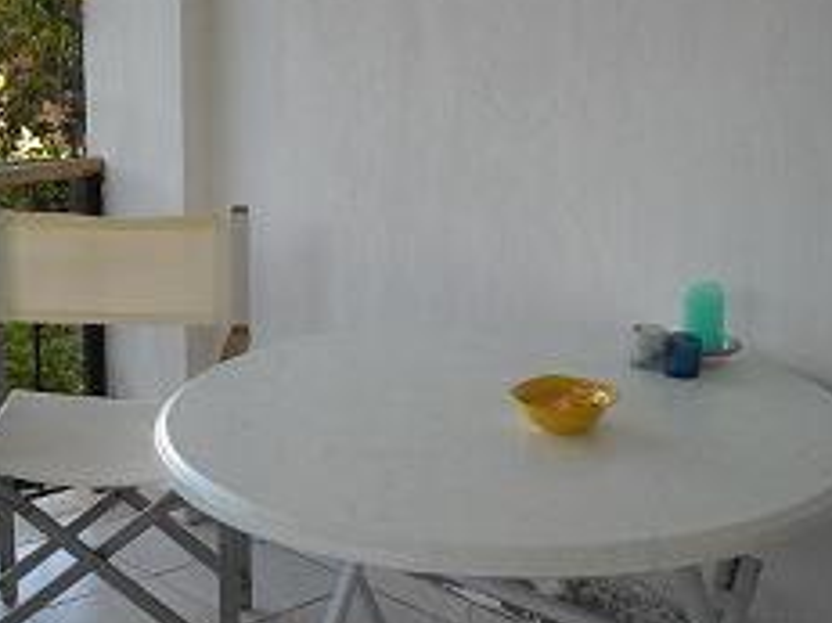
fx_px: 1682
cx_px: 294
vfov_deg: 21.0
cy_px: 252
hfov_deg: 27.7
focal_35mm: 70
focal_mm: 5.7
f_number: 2.8
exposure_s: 1/184
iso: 64
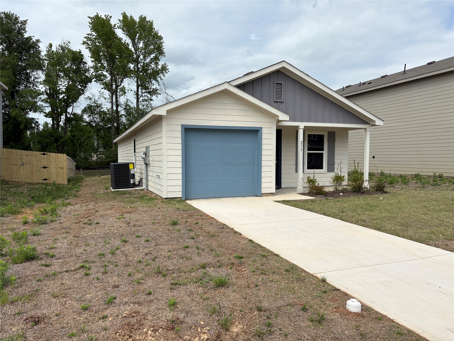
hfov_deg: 67.3
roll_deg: -0.6
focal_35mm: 26
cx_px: 227
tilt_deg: -1.6
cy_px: 170
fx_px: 341
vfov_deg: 53.1
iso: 50
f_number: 1.6
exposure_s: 1/5814
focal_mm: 5.96
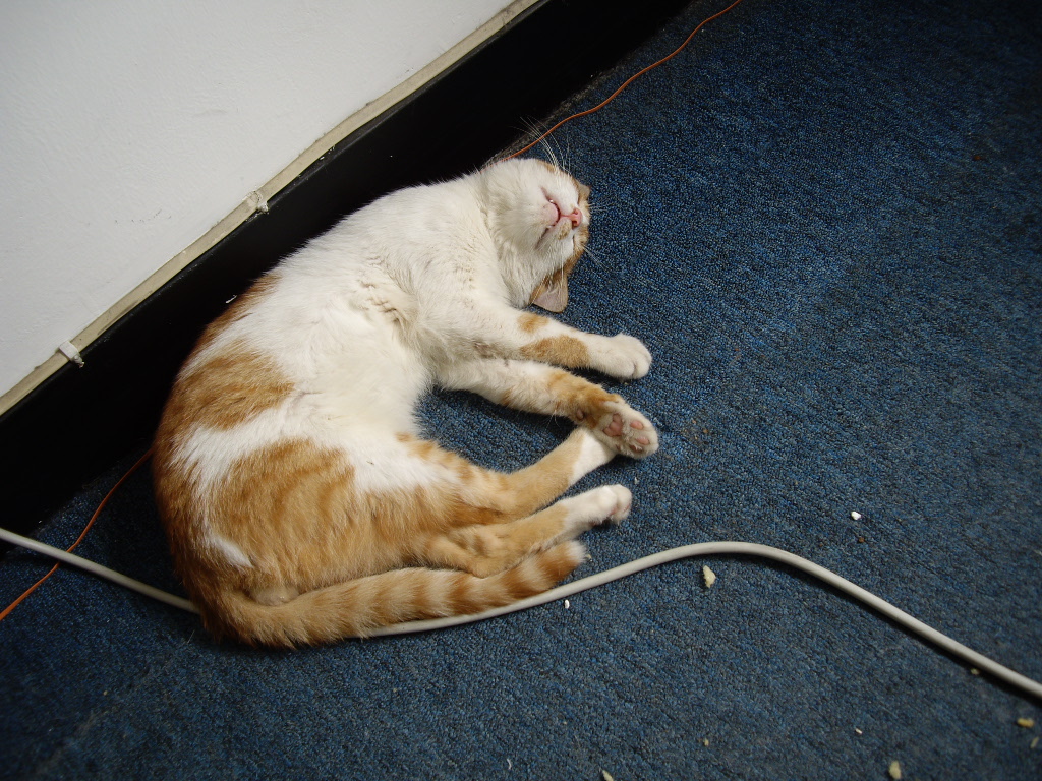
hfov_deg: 49.0
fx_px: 1144
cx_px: 521
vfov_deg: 37.7
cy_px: 390
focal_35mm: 38
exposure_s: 1/50
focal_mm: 7.9
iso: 100
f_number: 2.8
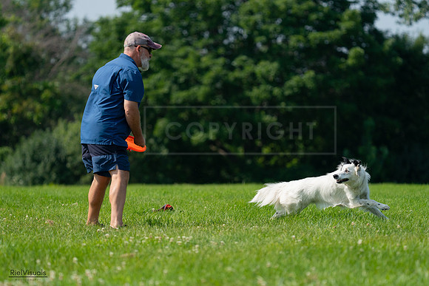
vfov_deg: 4.3
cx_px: 212
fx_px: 3788
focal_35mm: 318
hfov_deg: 6.5
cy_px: 143
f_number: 6.3
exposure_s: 1/4000
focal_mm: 312
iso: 1250
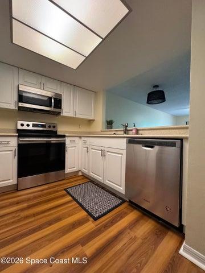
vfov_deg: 102.1
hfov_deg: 85.7
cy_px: 136
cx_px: 102
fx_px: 111
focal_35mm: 14
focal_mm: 2.22
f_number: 2.2
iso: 640
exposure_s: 1/60
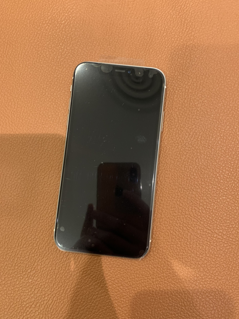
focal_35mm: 28
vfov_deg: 63.4
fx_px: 258
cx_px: 126
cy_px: 149
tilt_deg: -87.2
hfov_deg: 49.7
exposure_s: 1/50
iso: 200
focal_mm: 4.25
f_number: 1.8
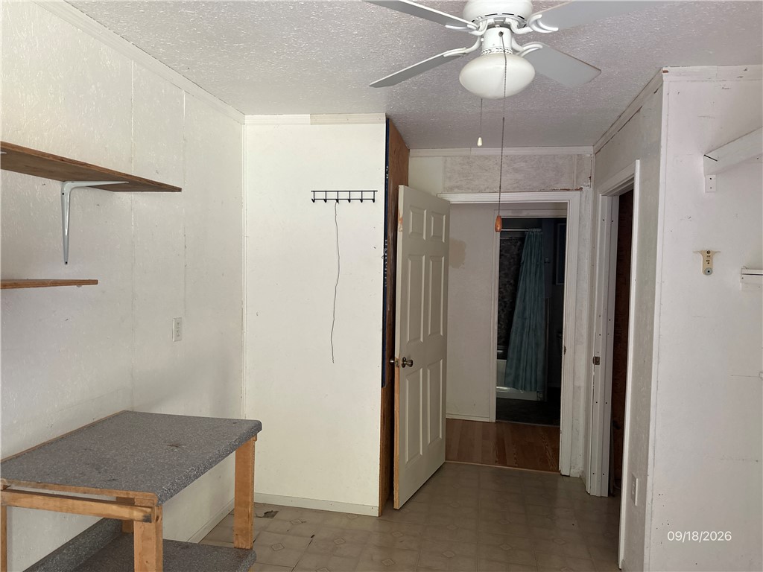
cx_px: 382
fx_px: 529
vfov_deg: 56.8
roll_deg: -2.0
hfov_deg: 71.6
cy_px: 286
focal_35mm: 24
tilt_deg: -0.9
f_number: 1.78
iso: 250
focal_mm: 6.86
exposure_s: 1/71
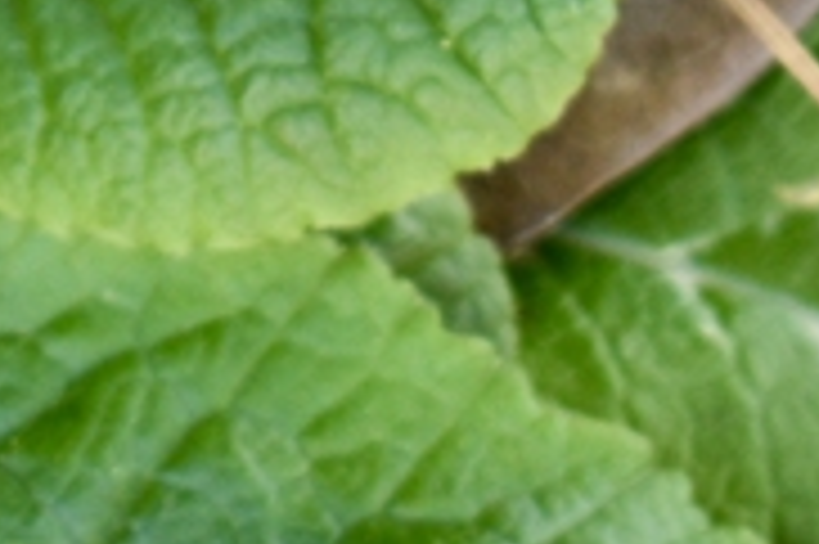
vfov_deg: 3.0
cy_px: -7
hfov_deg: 4.4
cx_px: -801
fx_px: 10542
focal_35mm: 464
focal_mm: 55
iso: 720
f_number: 5.6
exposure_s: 1/60
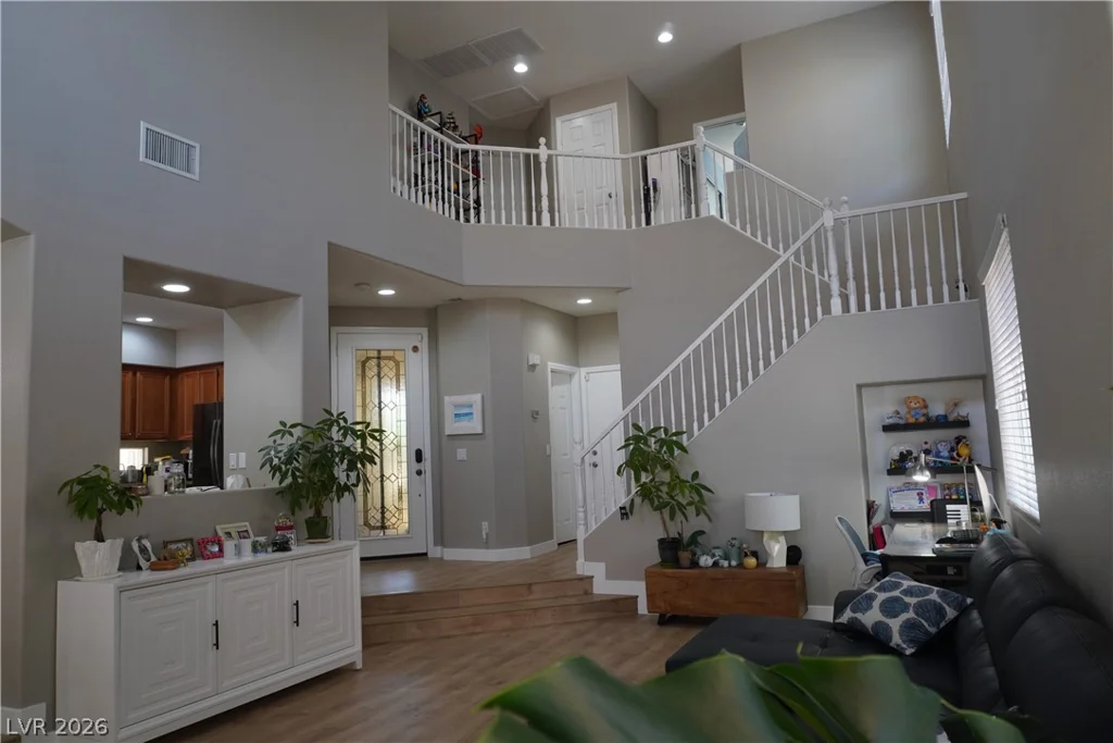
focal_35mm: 24
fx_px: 742
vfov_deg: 53.1
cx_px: 556
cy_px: 372
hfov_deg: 73.7
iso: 500
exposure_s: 1/30
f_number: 7.1
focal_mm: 16
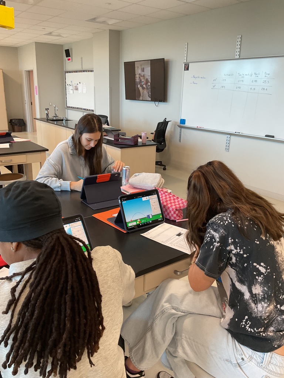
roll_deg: -2.1
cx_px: 142
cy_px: 189
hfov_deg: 48.2
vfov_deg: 61.7
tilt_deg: -18.4
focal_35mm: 29
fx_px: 317
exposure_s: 1/60
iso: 80
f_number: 1.8
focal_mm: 3
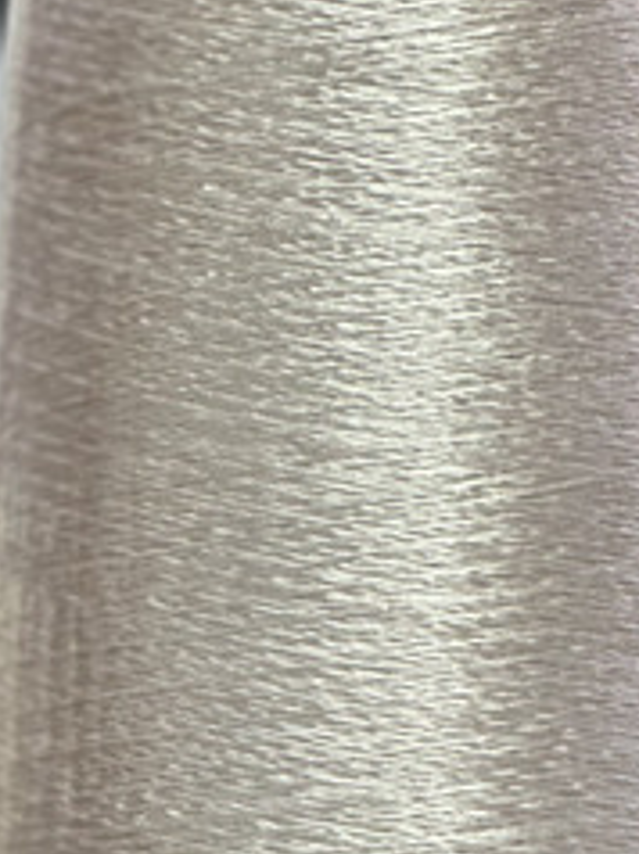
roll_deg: -0.1
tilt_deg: +1.0
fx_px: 6386
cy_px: 266
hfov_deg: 5.7
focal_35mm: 259
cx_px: 438
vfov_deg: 7.6
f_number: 2.8
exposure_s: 1/50
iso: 160
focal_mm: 9
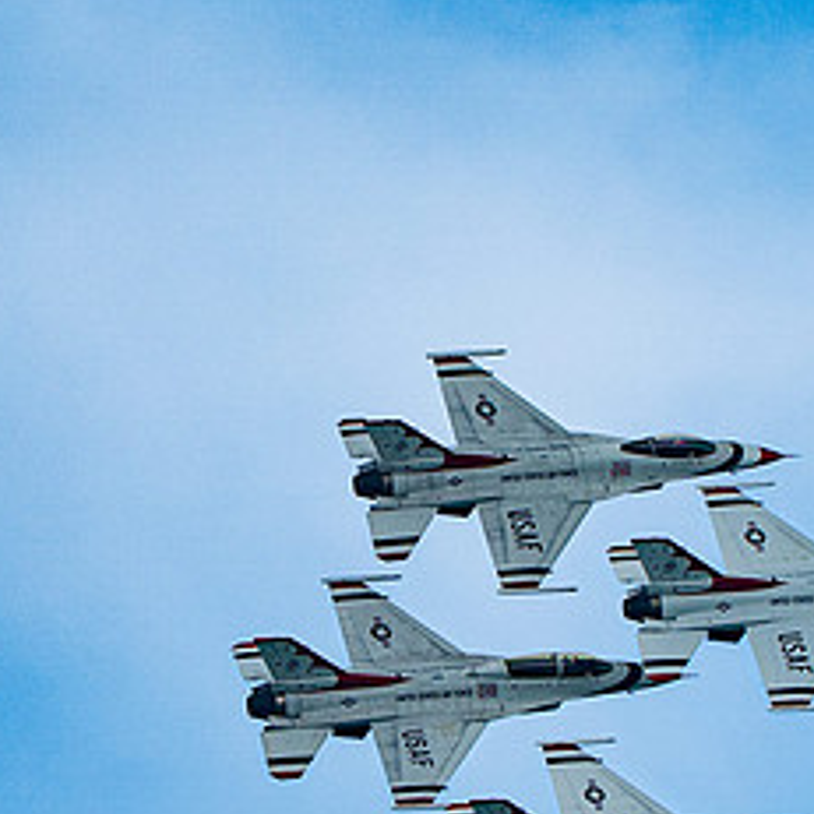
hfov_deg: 1.2
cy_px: 667
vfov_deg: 1.2
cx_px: 430
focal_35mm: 1413
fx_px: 37592
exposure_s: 1/1250
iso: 640
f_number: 9
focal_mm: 400
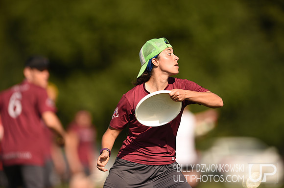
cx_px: 142
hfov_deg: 5.2
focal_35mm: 400
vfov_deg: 3.4
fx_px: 3151
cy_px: 94
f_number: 3.2
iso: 100
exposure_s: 1/2000
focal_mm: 400
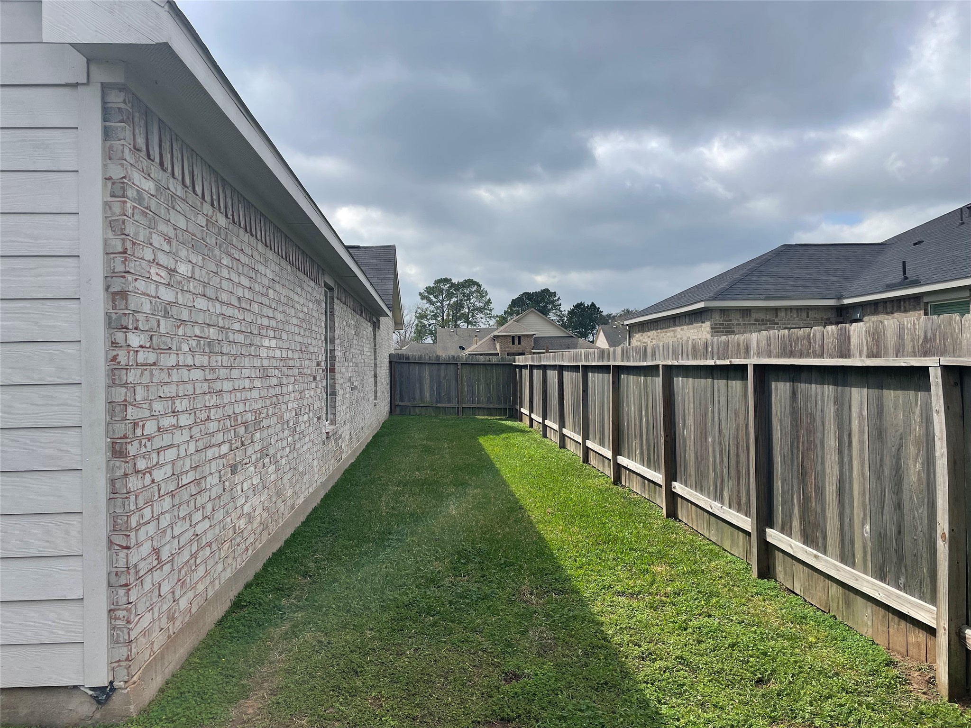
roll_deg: +1.0
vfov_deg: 53.1
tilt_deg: -0.5
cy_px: 364
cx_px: 486
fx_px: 729
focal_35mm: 26
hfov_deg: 67.3
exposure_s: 1/3300
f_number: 1.6
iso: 32
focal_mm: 4.2
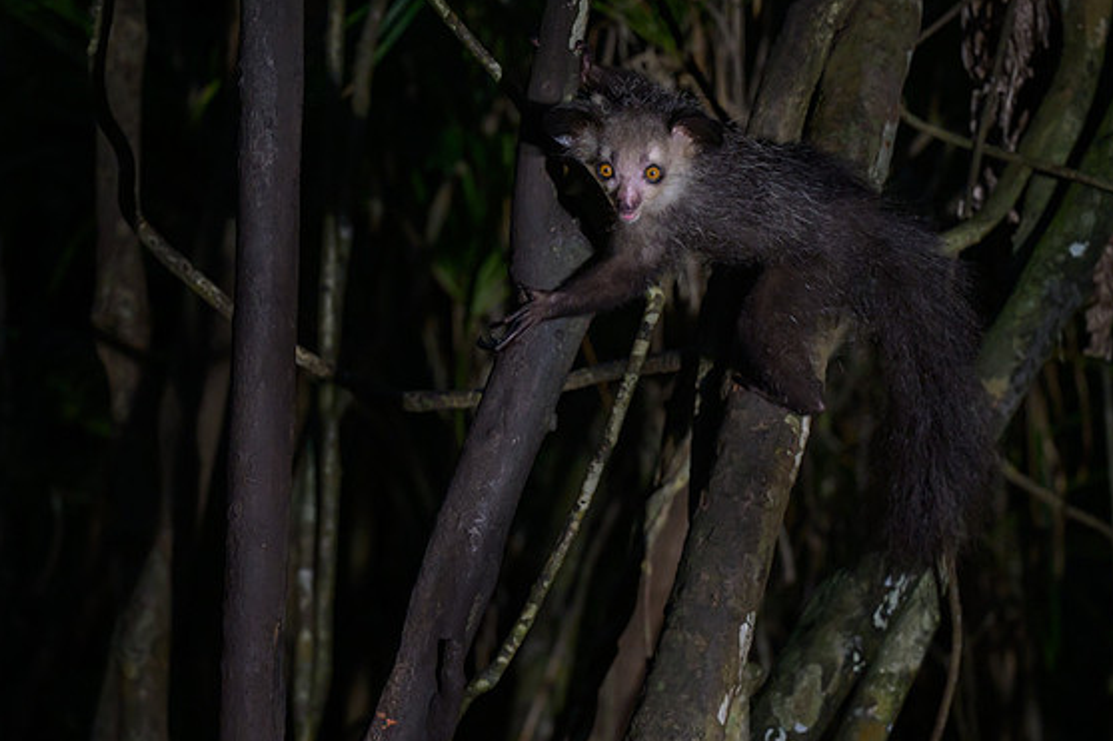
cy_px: 416
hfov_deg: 17.5
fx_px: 3616
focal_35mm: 117
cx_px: 538
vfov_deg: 11.7
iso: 2500
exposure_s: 1/50
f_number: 2.8
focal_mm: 70
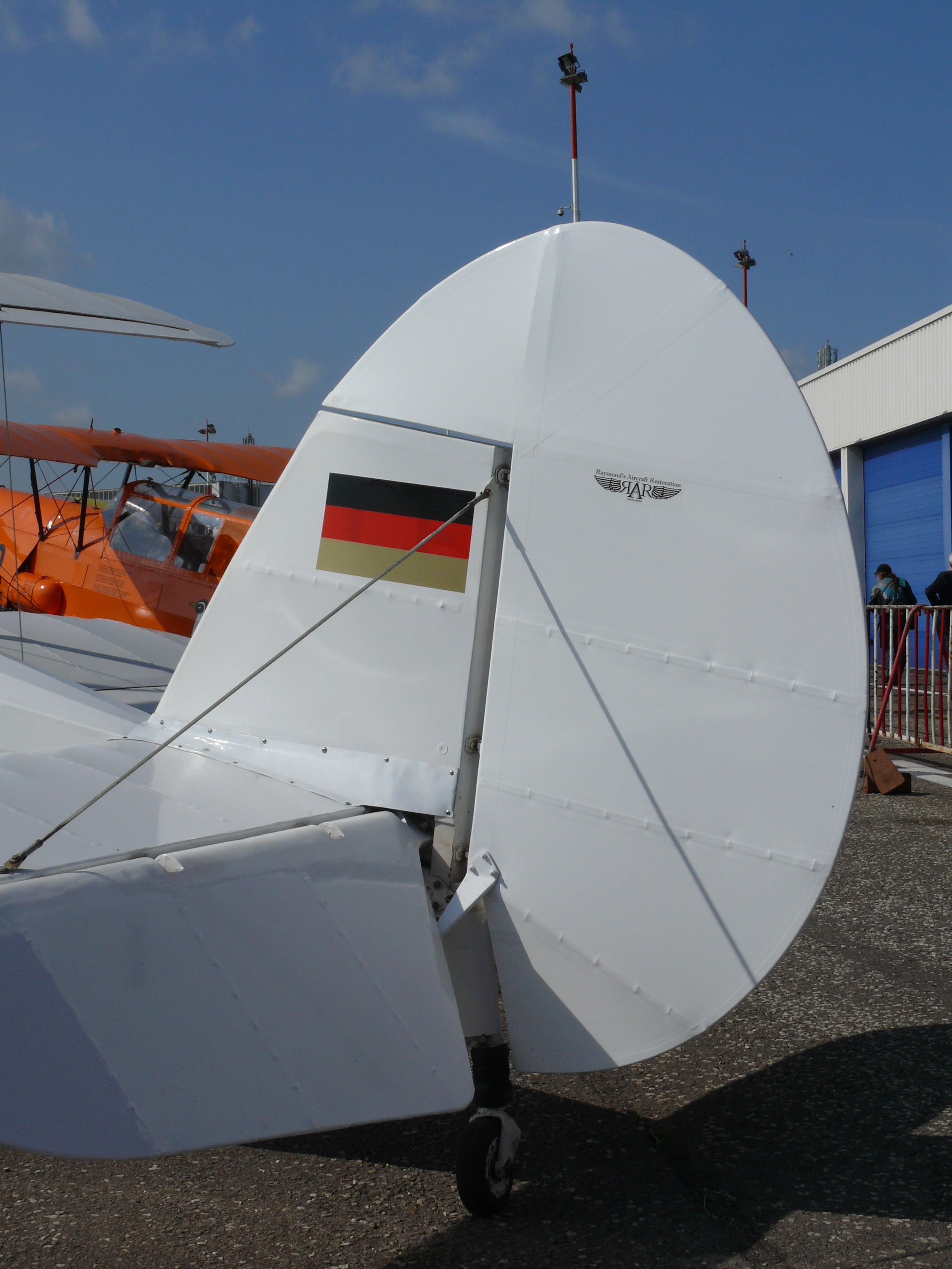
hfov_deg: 25.7
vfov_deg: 33.8
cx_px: 476
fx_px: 2090
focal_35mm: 57
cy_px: 634
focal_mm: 12.1
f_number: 8
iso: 100
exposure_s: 1/1000
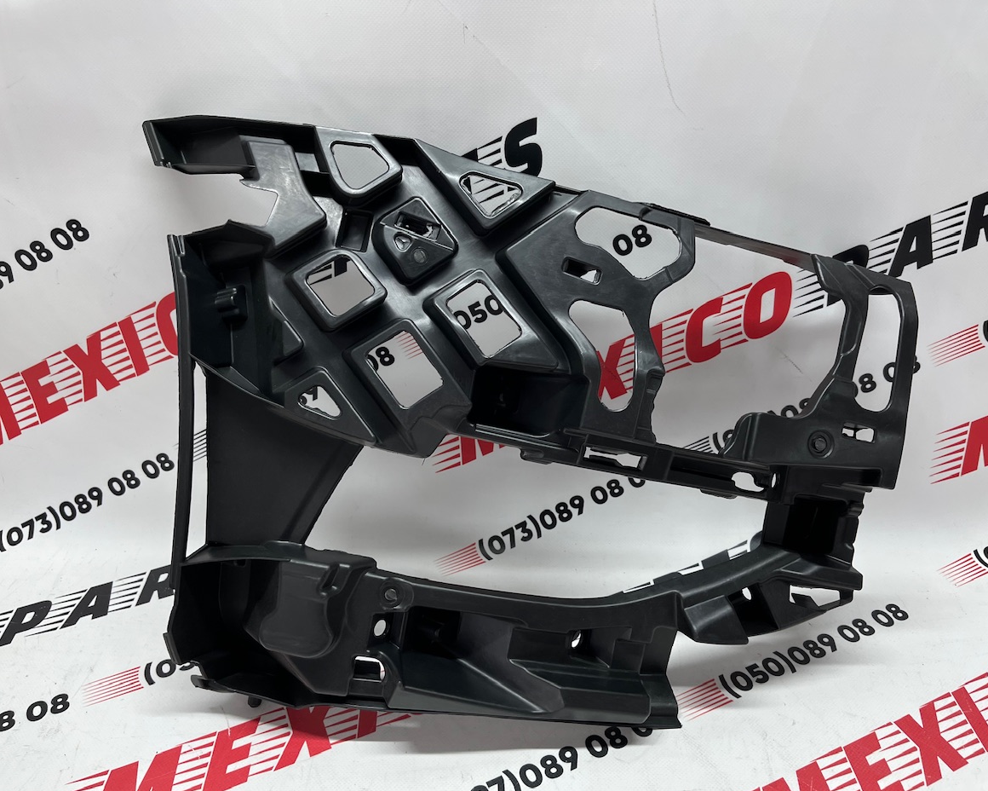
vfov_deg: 51.5
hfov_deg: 62.2
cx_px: 503
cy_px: 403
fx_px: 819
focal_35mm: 28
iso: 64
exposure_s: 1/100
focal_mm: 5.1
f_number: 1.6
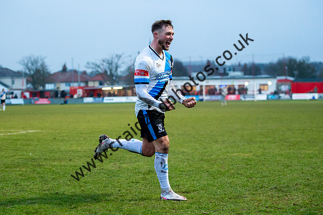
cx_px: 154
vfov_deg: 16.2
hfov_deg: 24.1
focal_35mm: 84
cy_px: 106
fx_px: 757
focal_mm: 70
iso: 2800
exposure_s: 1/640
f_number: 2.8
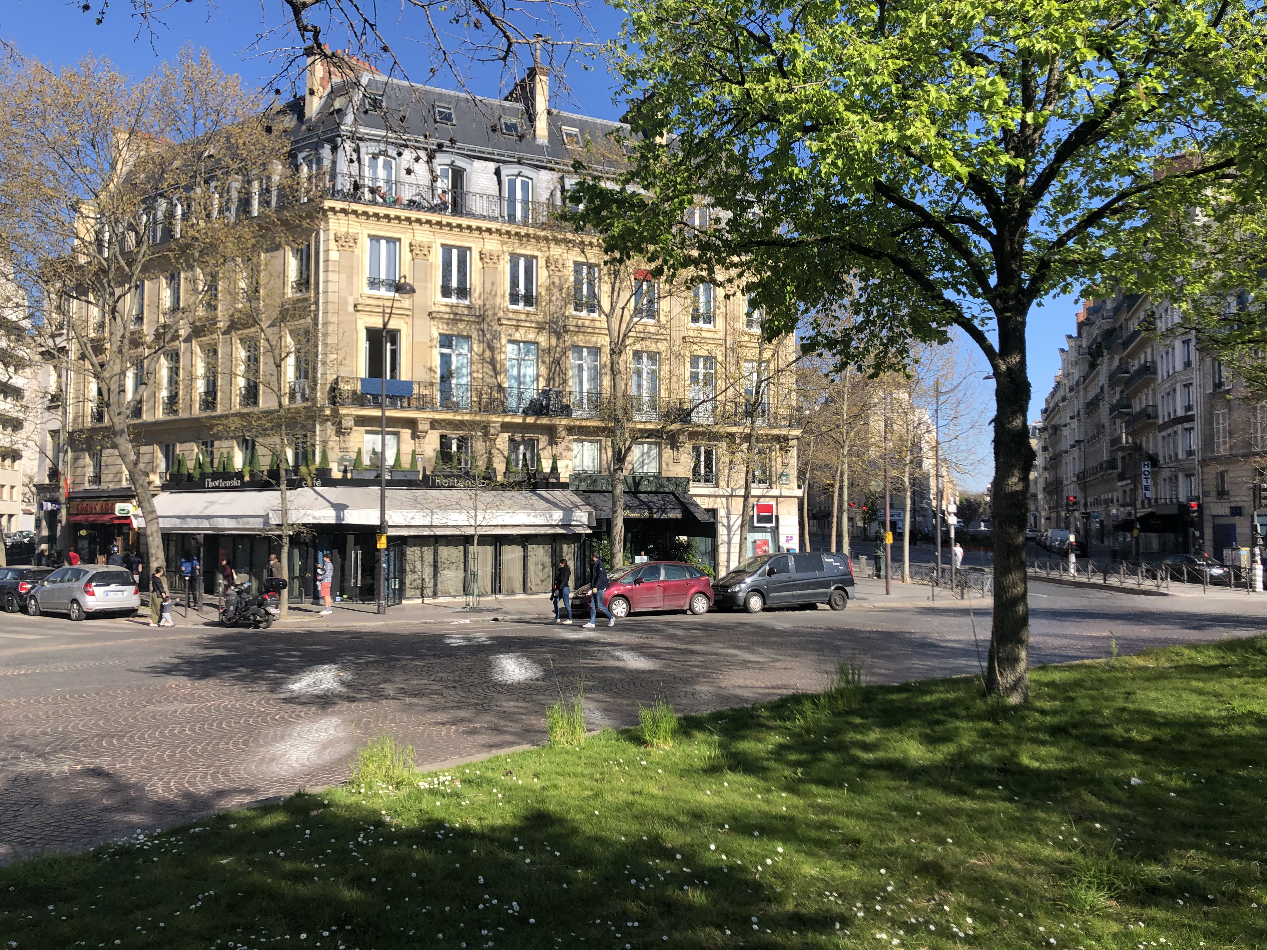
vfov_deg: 49.7
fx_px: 1025
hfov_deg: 63.4
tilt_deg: +2.3
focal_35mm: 28
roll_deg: +0.8
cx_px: 634
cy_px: 475
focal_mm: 4
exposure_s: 1/1675
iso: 20
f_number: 1.8
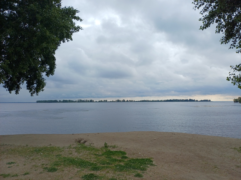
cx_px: 120
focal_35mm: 25
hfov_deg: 69.4
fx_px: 174
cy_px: 90
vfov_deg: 54.9
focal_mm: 4.65
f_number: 1.8
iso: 50
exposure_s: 1/1565
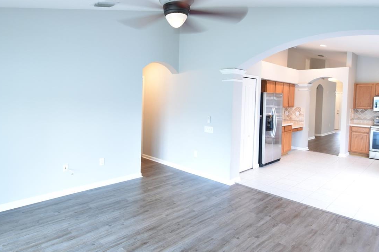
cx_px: 174
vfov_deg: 56.9
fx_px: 232
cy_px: 104
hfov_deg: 78.4
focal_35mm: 22
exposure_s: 1/30
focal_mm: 10
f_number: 3.5
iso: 800
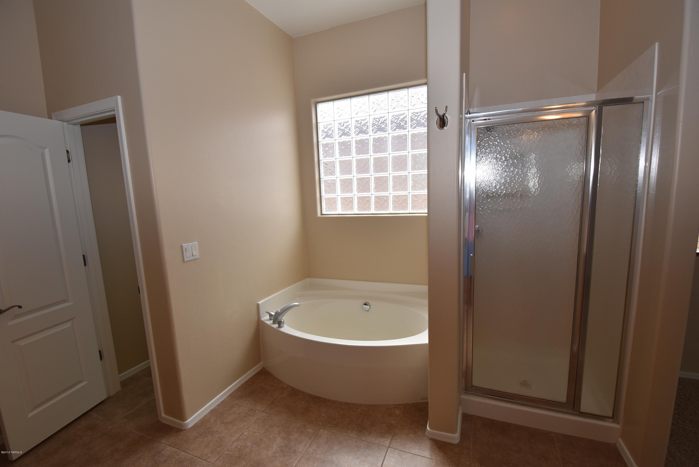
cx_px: 350
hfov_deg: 100.3
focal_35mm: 15
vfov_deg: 77.4
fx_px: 291
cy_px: 234
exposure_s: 1/125
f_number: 5.6
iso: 320
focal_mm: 10
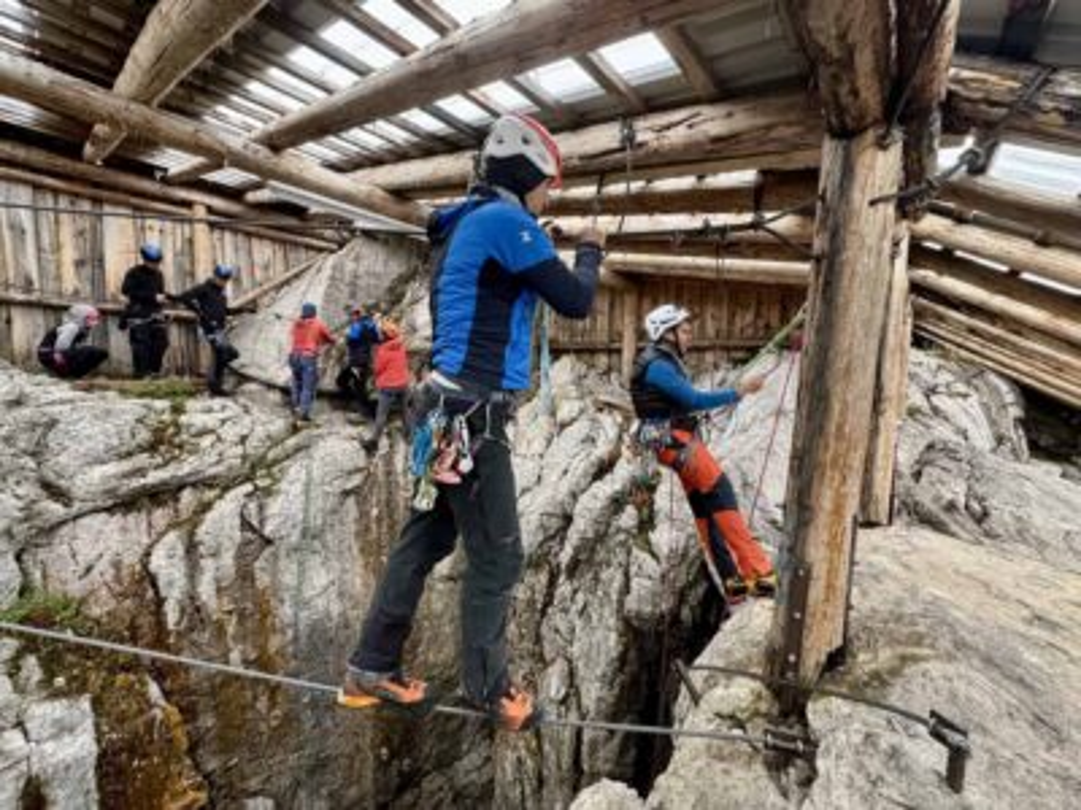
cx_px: 540
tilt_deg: -4.1
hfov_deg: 102.1
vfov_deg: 85.7
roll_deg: -1.5
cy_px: 405
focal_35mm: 14
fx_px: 437
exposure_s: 1/99
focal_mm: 2.22
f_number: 2.2
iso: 50
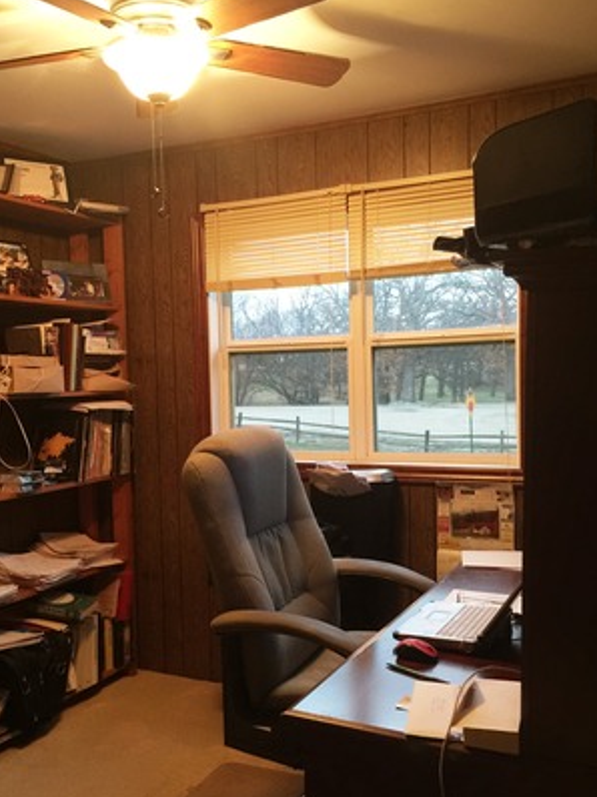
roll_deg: +0.1
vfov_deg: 52.6
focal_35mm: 35
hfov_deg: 40.7
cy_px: 425
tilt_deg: -2.0
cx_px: 292
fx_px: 806
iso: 125
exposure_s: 1/10
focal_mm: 4.15
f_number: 2.2
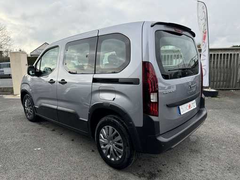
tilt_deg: -9.4
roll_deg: +0.9
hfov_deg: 71.6
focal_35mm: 24
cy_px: 90
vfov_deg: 56.9
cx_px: 120
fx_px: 166
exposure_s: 1/1059
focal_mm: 6.76
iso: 80
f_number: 1.78
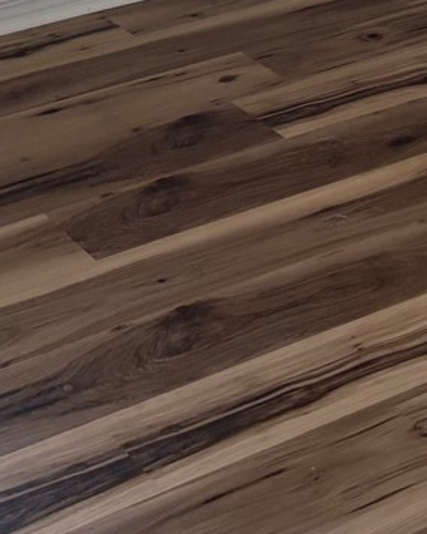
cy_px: -341
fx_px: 1786
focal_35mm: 113
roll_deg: +2.1
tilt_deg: -12.4
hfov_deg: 13.6
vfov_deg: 15.3
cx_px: 74
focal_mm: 5.96
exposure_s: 1/120
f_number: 1.6
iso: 160
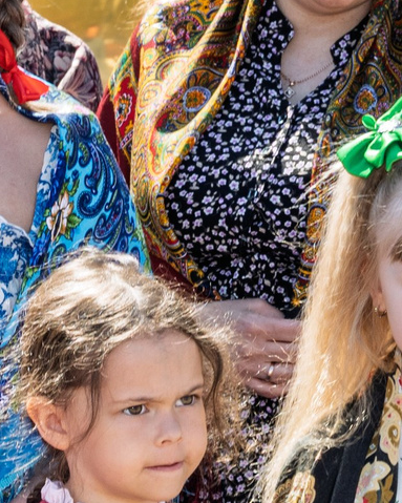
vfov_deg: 7.8
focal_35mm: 246
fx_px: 3660
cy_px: 520
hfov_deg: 6.1
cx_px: -371
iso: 250
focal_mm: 49
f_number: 10
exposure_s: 1/200
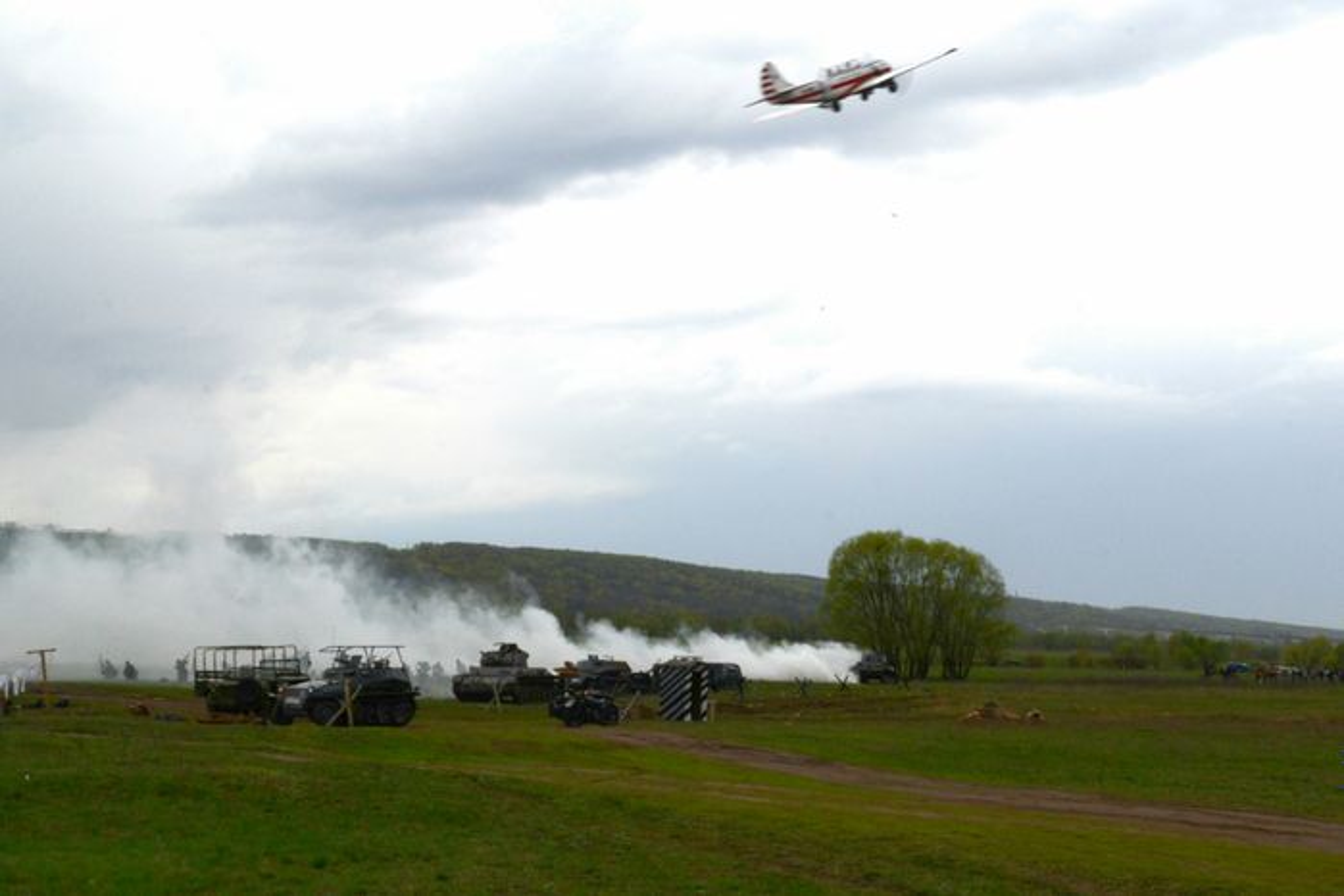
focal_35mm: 46
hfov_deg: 42.3
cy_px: 448
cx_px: 672
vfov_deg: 28.9
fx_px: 1736
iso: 450
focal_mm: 31
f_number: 22
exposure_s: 1/160
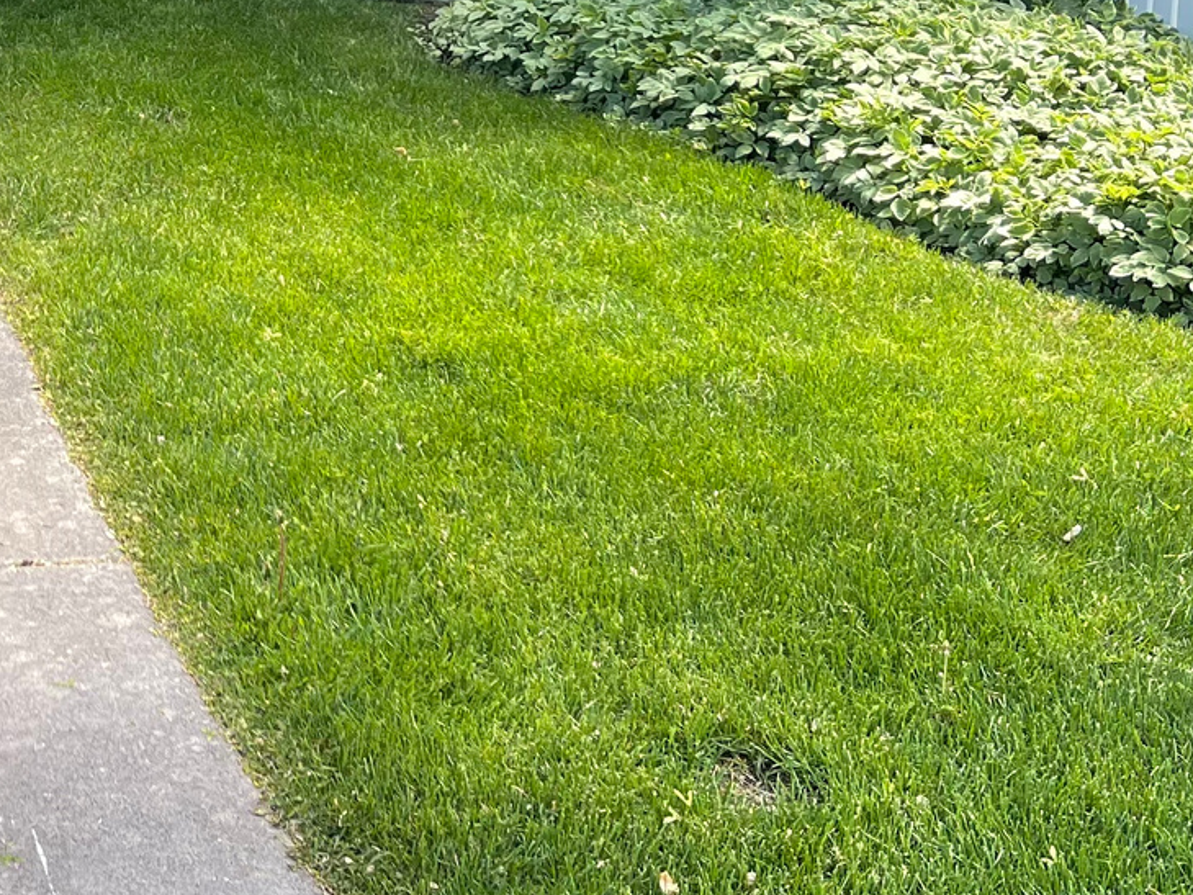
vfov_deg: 19.2
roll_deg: -1.3
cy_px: -133
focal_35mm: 73
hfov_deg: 24.7
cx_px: -141
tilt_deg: -6.1
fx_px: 2516
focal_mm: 5.1
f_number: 1.6
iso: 32
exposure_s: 1/171
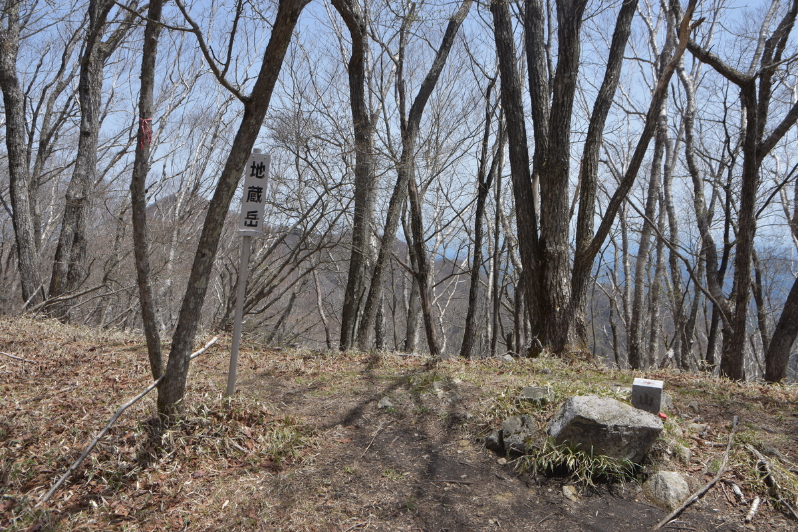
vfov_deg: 43.6
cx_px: 399
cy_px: 266
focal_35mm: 30
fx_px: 665
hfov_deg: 61.9
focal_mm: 20
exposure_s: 1/200
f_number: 7.1
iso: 100
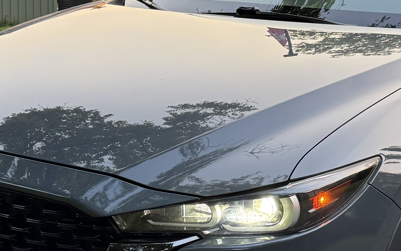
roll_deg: -3.0
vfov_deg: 15.9
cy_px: 122
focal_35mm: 82
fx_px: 896
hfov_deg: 24.9
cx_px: 298
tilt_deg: -8.0
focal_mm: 6.76
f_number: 1.78
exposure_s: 1/204
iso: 125
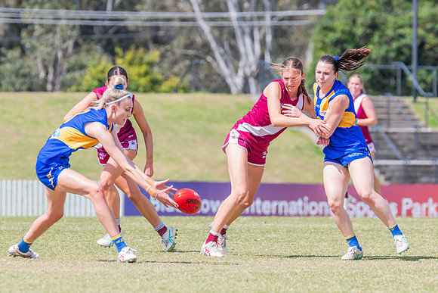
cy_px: 156
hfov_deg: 3.9
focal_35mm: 529
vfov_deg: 2.6
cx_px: 238
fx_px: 6442
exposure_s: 1/1250
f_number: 10
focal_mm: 420
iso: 800
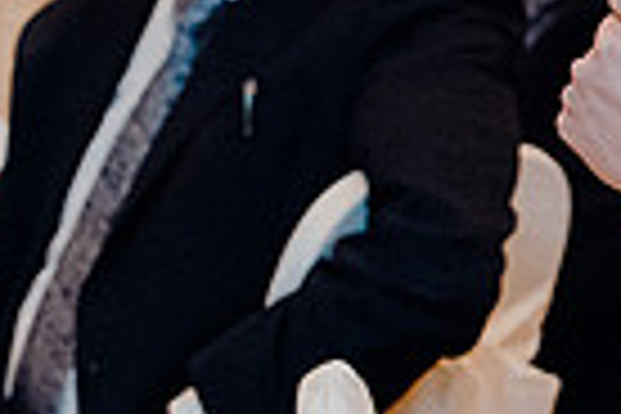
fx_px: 7589
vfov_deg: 3.1
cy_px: -79
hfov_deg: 4.7
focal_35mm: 440
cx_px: 806
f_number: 3.5
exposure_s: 1/160
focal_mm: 70
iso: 3200
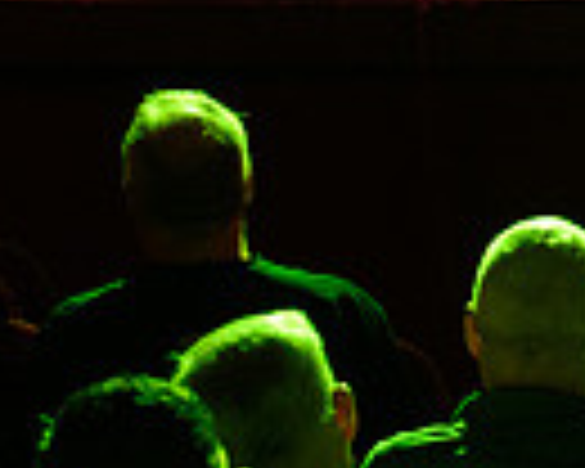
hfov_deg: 6.7
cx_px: 626
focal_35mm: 289
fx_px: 5004
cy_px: -521
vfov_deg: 5.2
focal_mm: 60
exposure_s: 1/125
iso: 6400
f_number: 5.6
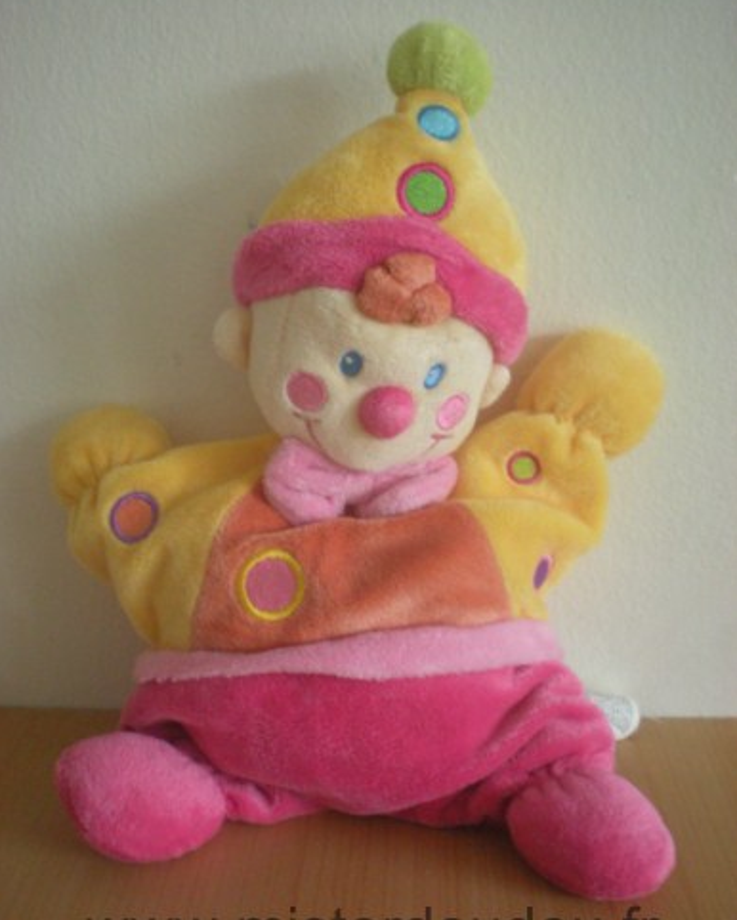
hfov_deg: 37.4
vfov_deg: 45.8
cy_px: 471
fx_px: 1090
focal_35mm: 40
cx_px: 370
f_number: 3.1
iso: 354
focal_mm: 6.3
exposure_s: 1/8
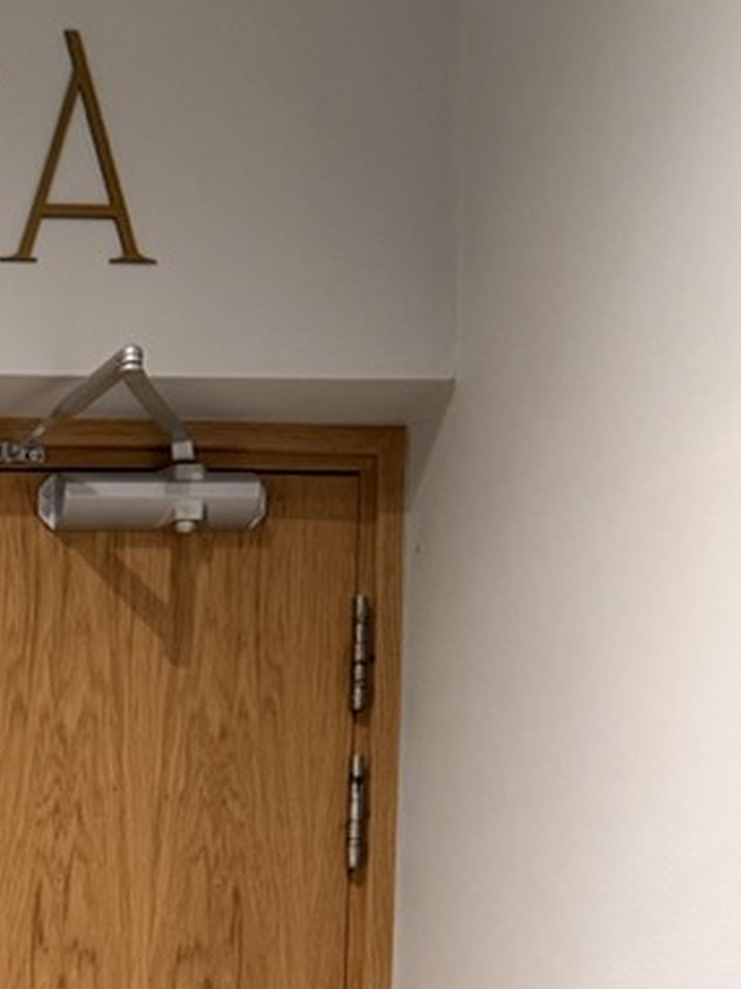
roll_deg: +0.6
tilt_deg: -6.6
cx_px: -410
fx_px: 2313
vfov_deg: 21.4
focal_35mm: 81
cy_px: 1354
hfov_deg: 16.4
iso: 320
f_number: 1.78
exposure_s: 1/50
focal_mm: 6.76
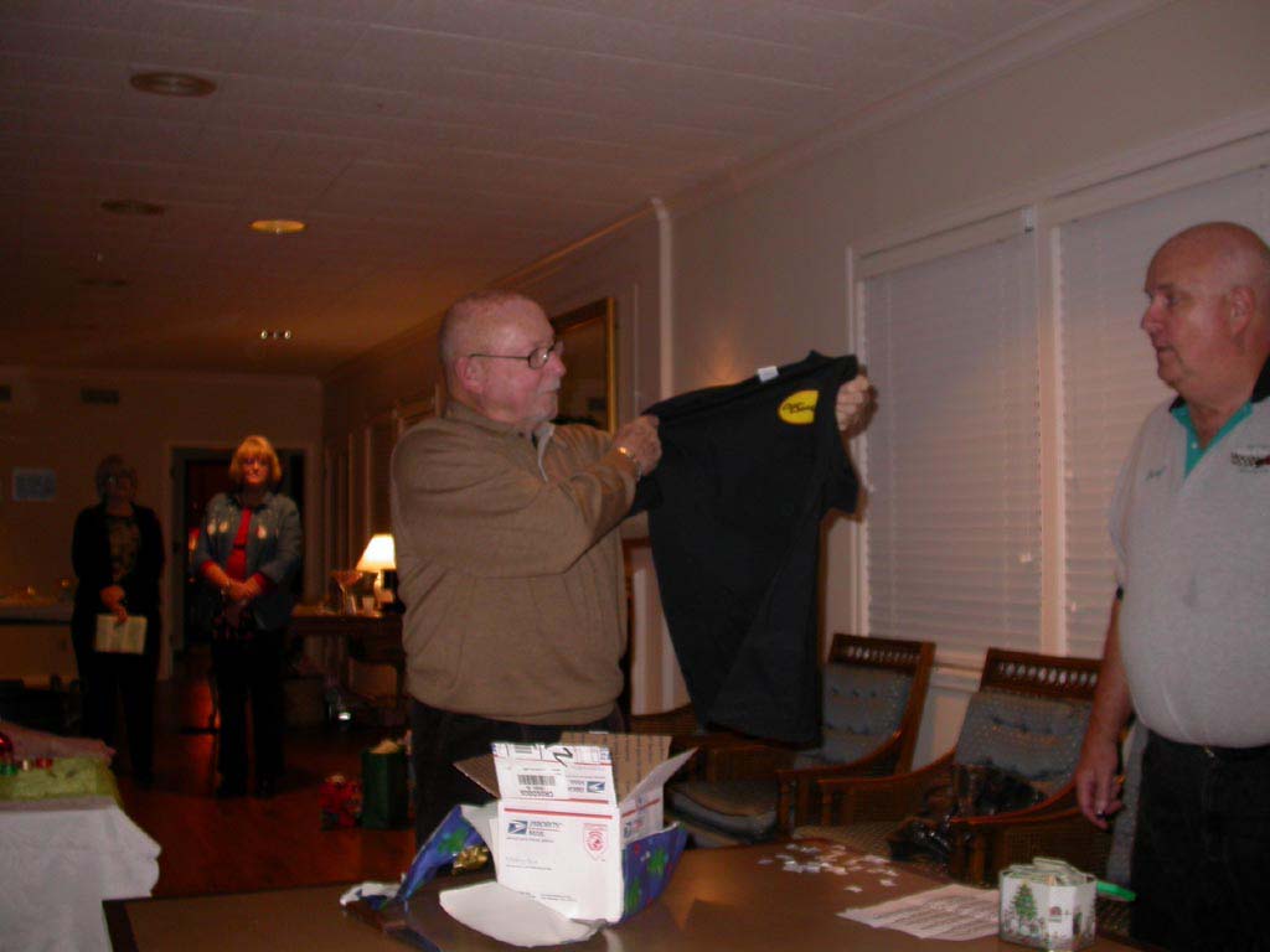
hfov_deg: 49.0
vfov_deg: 37.7
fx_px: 1394
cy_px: 476
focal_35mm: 38
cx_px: 635
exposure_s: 1/60
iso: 100
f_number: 2.6
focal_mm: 7.85
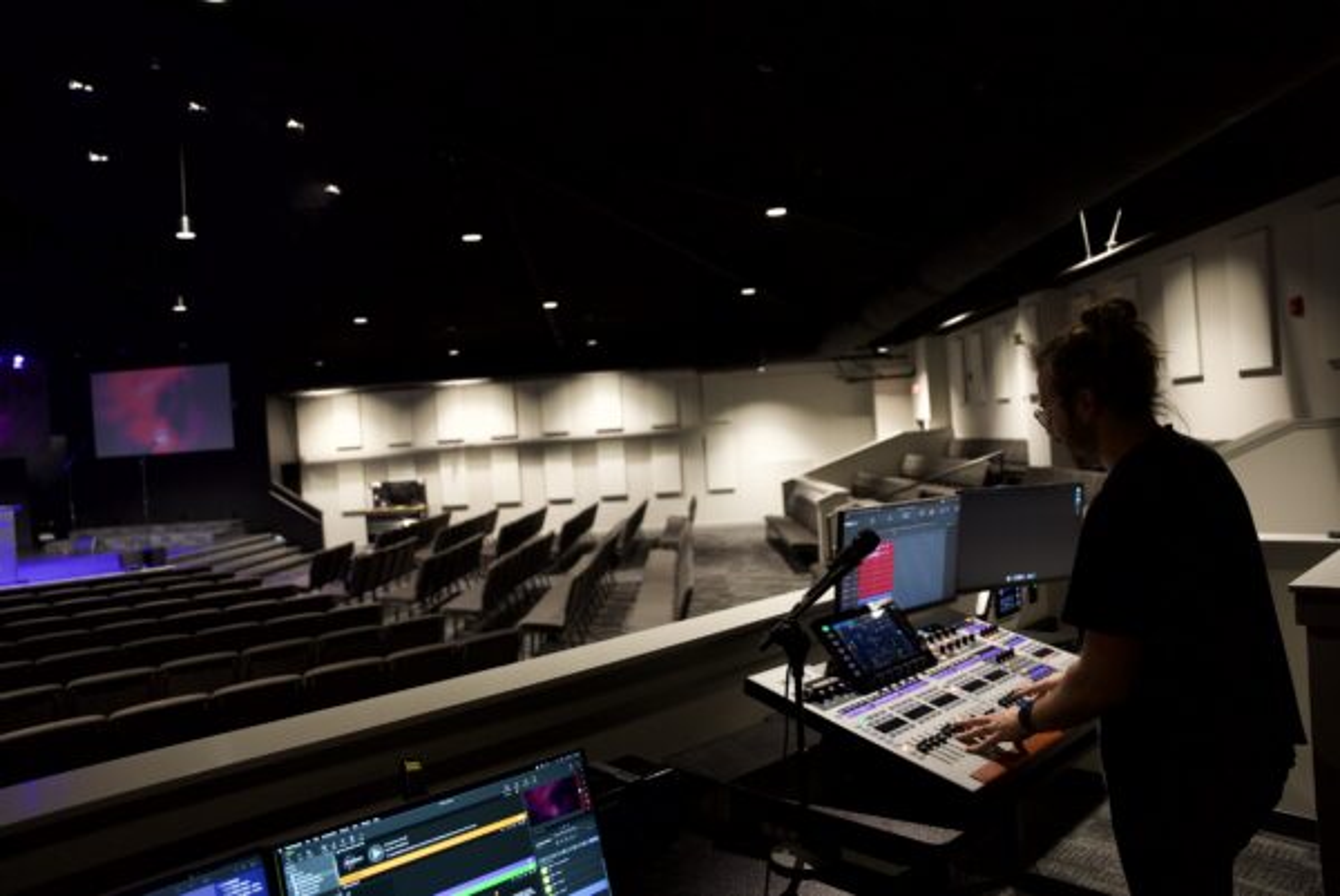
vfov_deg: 53.2
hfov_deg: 73.7
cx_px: 670
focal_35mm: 24
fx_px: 894
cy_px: 448
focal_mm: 24
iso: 800
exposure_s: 1/30
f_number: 2.8
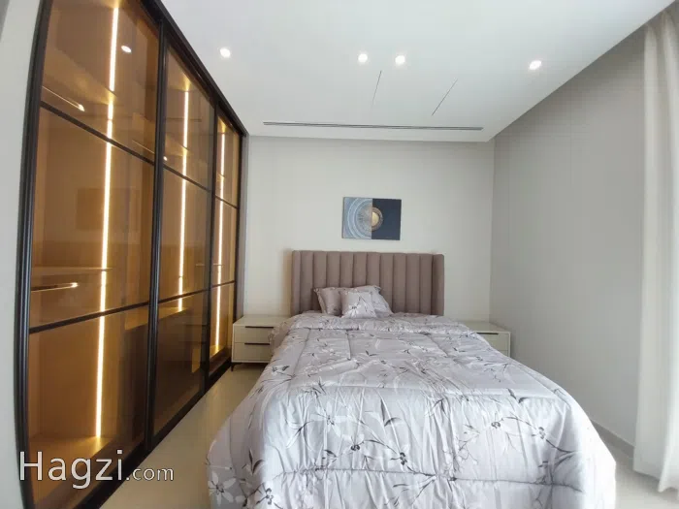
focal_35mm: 13
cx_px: 340
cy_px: 254
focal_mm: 1.3
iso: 100
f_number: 2.2
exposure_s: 1/50
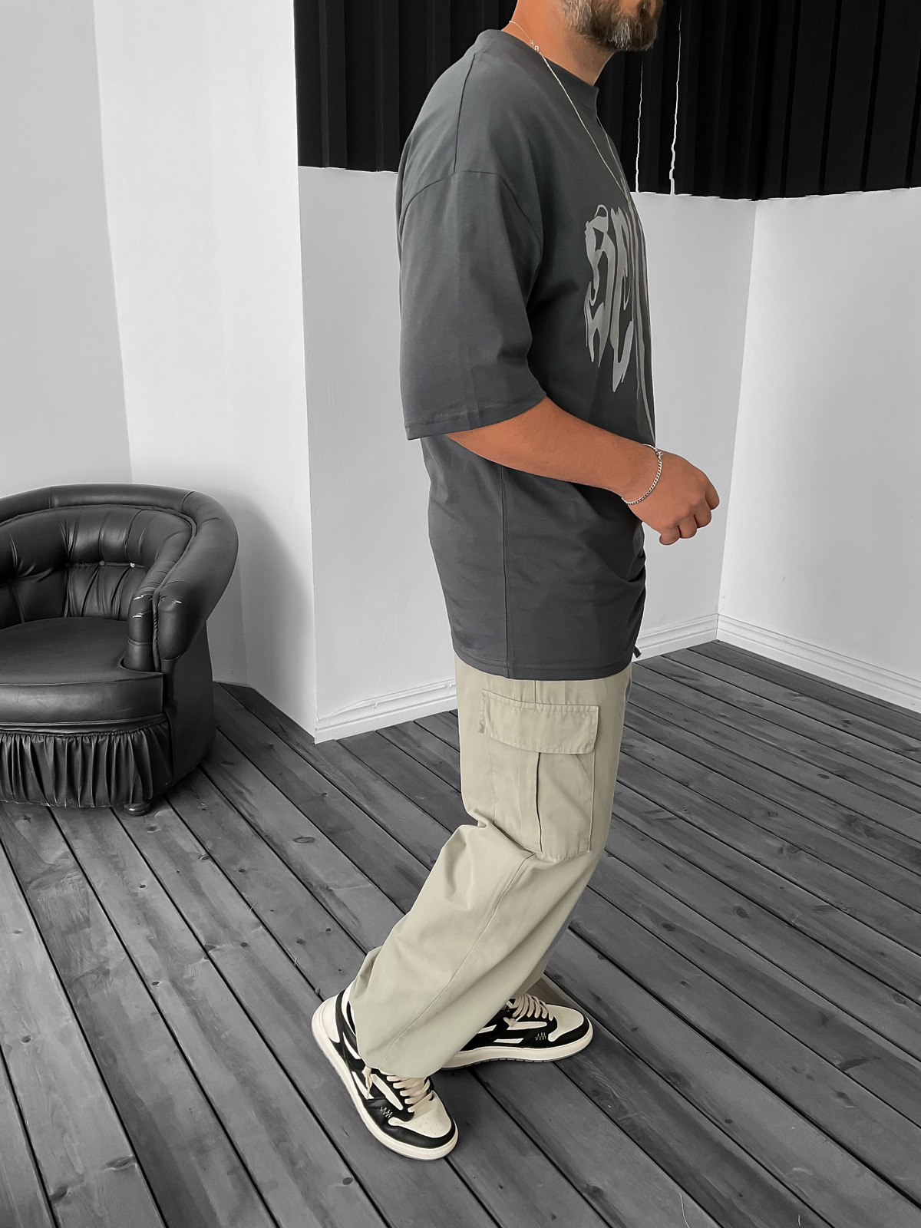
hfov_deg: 48.2
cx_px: 460
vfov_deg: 61.7
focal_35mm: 29
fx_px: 1029
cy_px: 614
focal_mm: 3
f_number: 1.8
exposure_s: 1/120
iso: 32
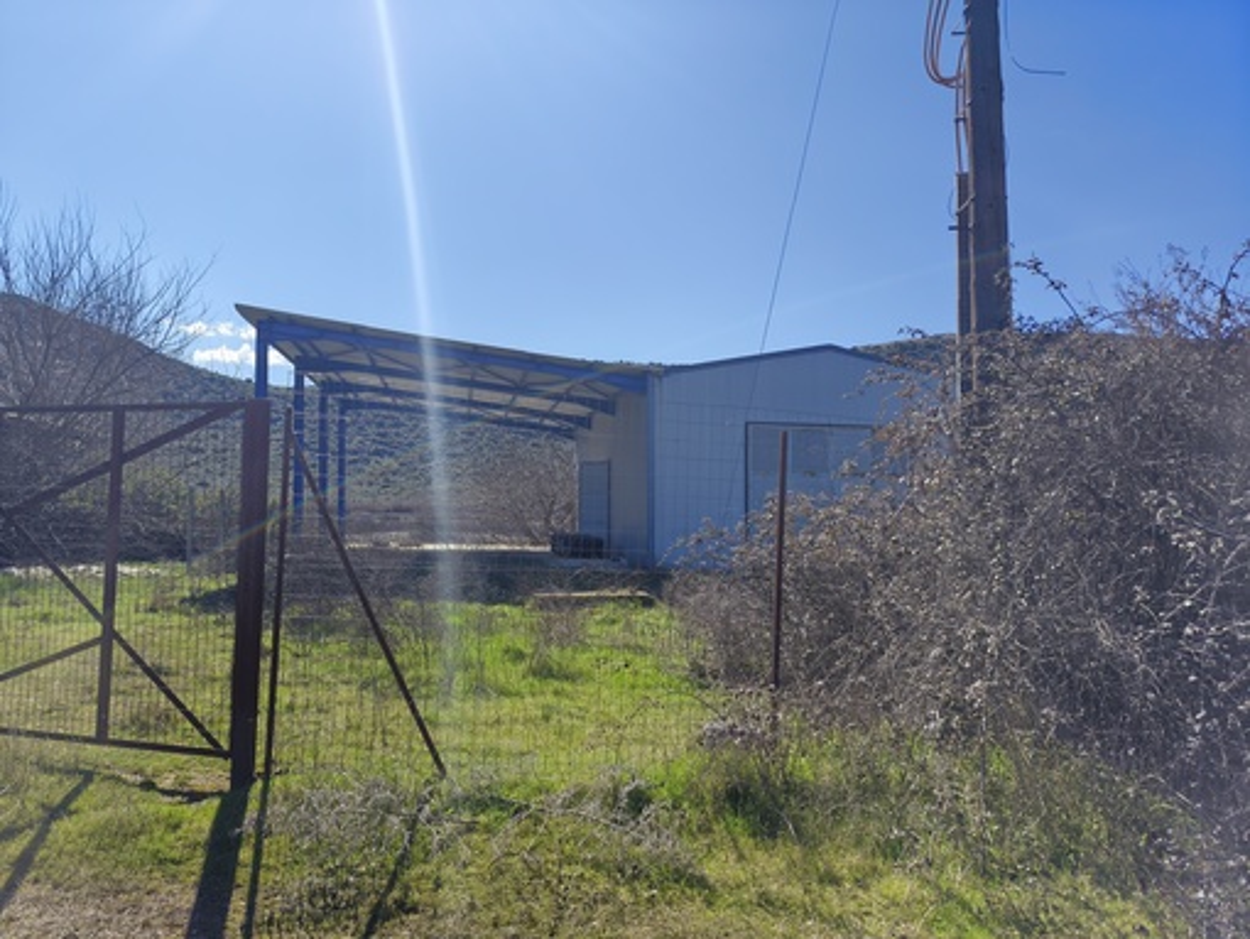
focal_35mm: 23
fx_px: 831
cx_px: 625
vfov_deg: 58.9
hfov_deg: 73.9
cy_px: 470
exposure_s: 1/140
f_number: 1.65
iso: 50
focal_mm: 6.14
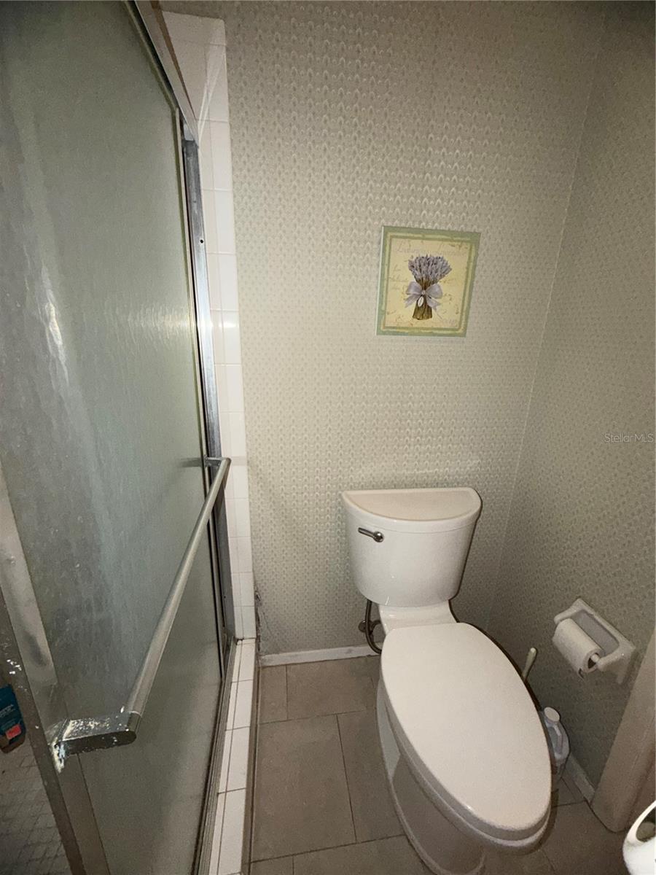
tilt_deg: -17.7
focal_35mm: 14
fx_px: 354
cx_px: 328
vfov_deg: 102.1
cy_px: 438
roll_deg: -1.2
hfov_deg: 85.7
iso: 200
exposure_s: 1/60
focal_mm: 2.22
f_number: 2.2
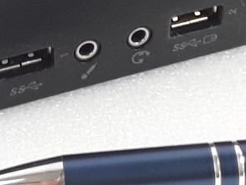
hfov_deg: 16.0
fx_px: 874
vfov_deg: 11.4
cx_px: 129
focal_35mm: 123
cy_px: -123
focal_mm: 2.91
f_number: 1.9
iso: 64
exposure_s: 1/33
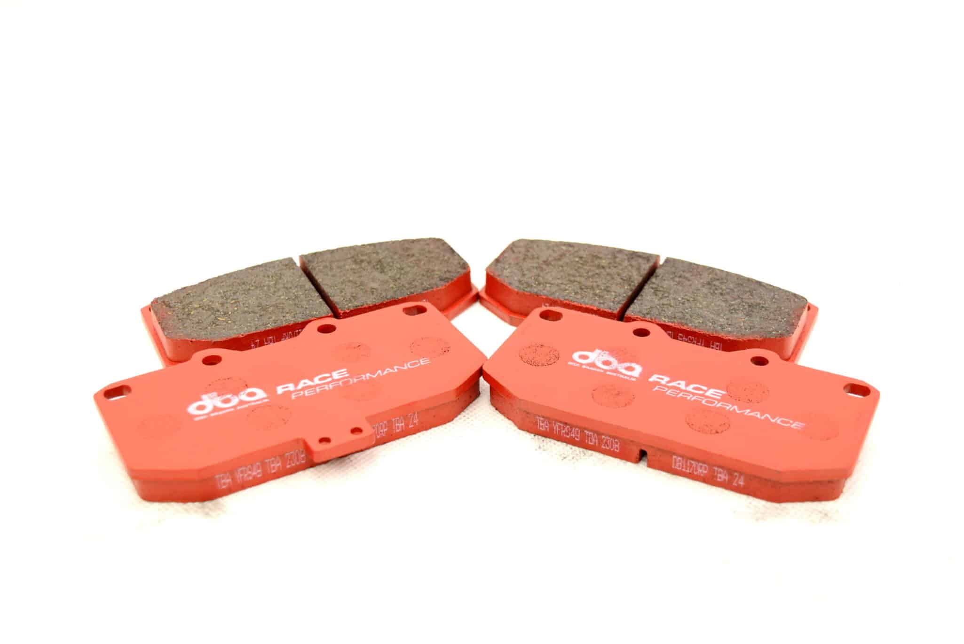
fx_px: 1206
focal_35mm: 45
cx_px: 482
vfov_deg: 29.9
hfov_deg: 43.6
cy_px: 322
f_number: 5
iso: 400
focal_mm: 30
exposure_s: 1/100
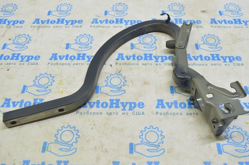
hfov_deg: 51.3
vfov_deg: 35.4
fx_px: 259
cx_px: 124
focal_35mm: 38
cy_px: 82
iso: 400
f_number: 5.6
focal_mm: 25
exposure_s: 1/20
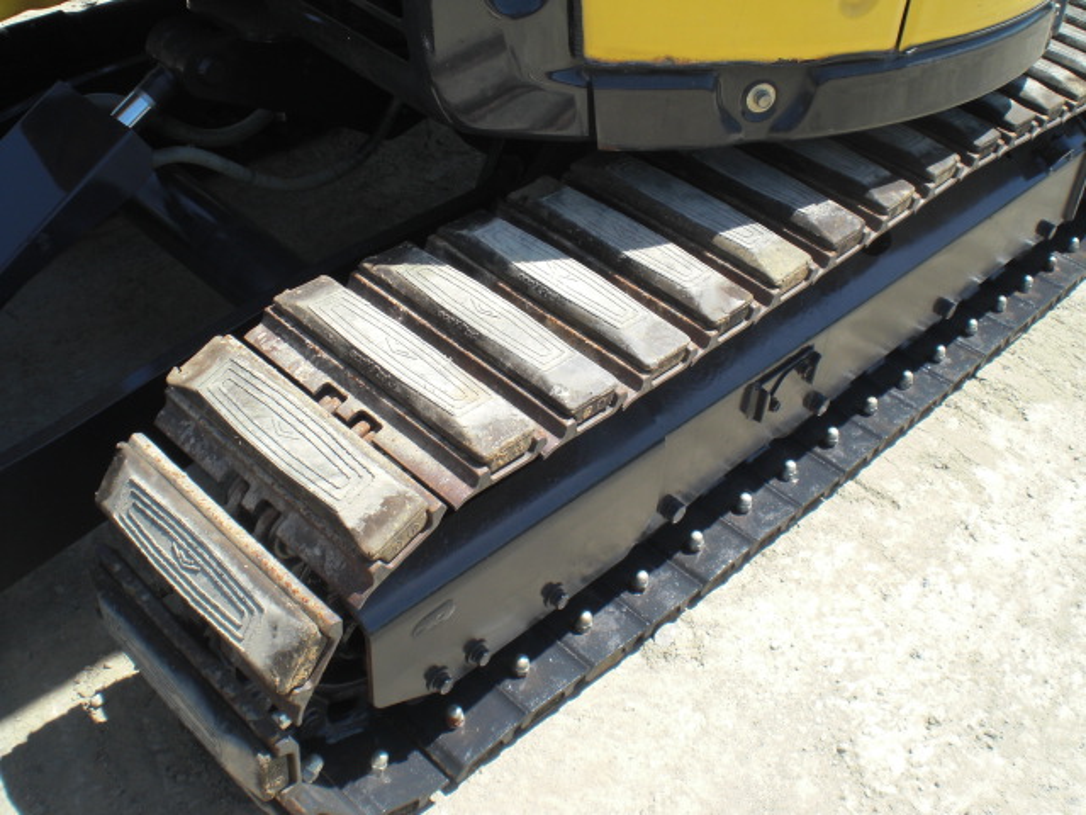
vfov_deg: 37.7
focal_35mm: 38
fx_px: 1192
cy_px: 408
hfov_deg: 49.0
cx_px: 543
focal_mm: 6.3
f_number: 5.6
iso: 64
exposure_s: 1/200
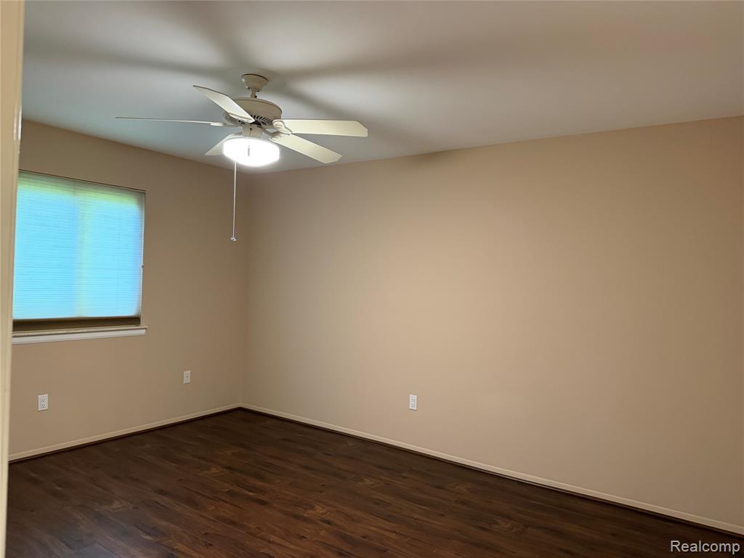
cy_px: 279
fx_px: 516
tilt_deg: -0.2
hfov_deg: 71.6
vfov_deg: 56.8
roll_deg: -1.5
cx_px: 372
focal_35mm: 24
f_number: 1.78
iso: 400
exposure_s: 1/60
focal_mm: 6.76
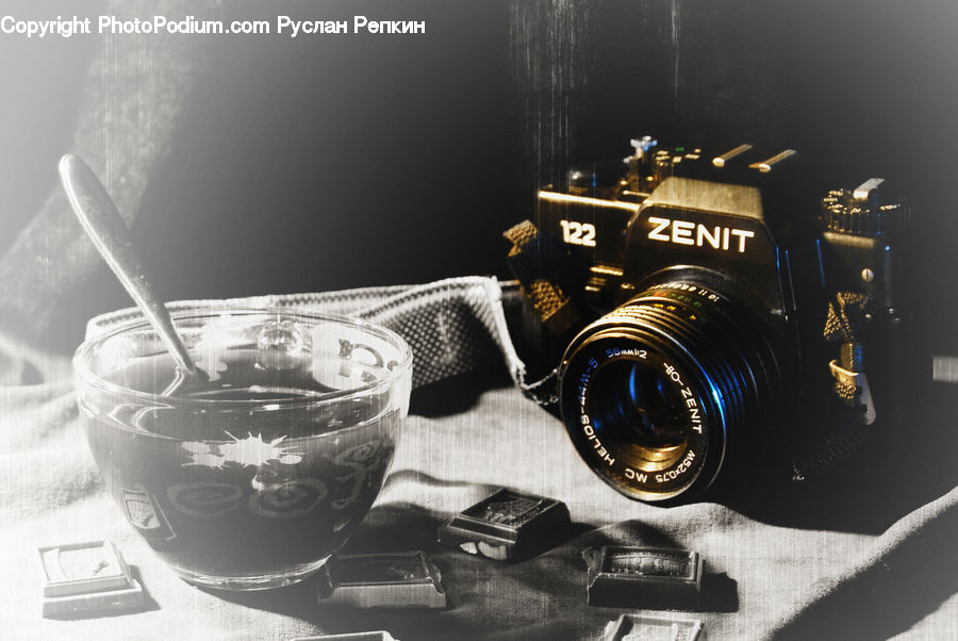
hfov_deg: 27.0
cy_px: 320
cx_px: 479
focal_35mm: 75
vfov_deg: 18.2
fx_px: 1998
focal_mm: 50
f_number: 10
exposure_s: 25
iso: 160
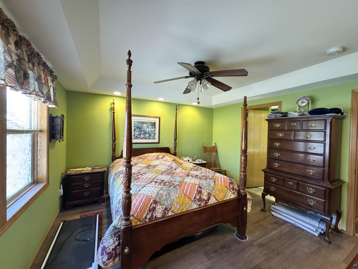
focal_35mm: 14
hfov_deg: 102.1
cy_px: 134
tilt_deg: -1.9
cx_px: 179
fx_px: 145
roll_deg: -1.1
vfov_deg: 85.7
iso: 800
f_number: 2.2
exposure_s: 1/40
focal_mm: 2.22
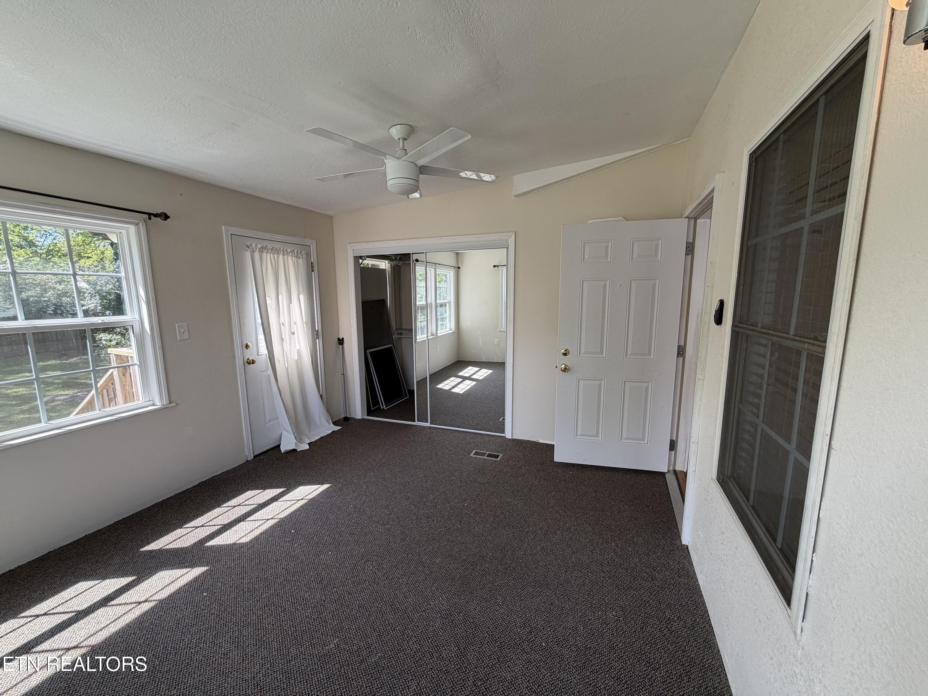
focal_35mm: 14
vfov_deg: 85.7
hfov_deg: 102.1
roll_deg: +1.3
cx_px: 464
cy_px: 348
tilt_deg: -8.4
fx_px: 375
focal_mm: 2.22
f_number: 2.2
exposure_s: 1/120
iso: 64
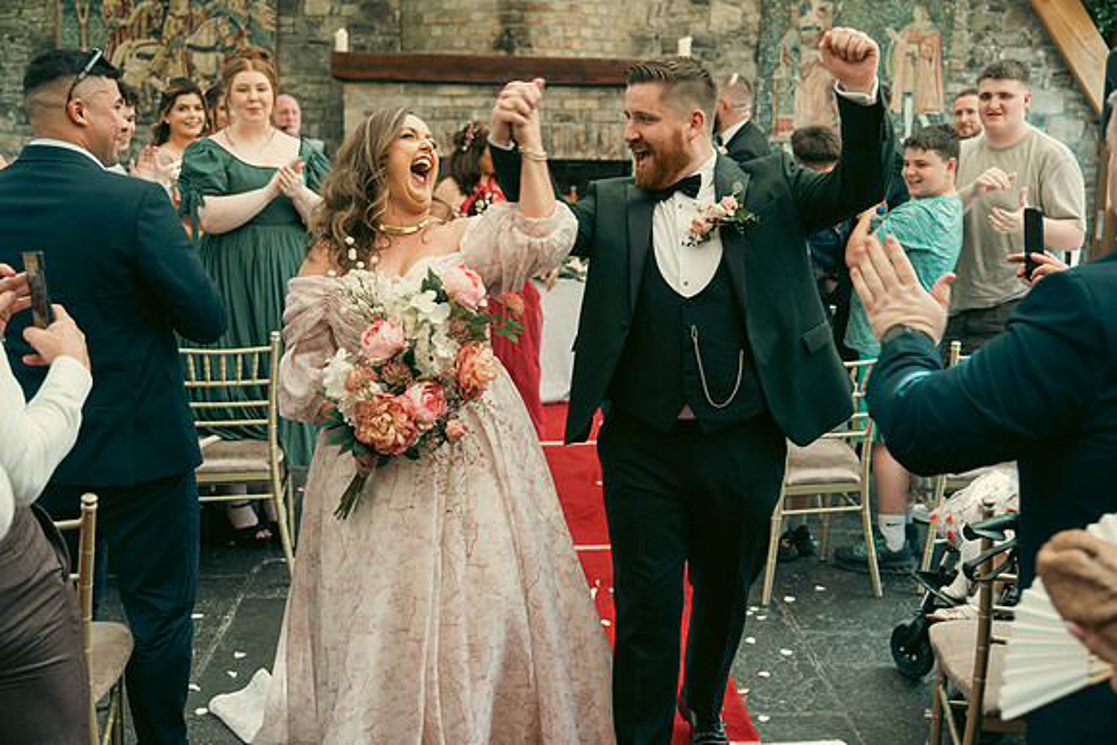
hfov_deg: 46.4
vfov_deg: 31.9
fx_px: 1303
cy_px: 372
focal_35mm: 42
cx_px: 558
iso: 400
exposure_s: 1/200
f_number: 3.5
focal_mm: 42
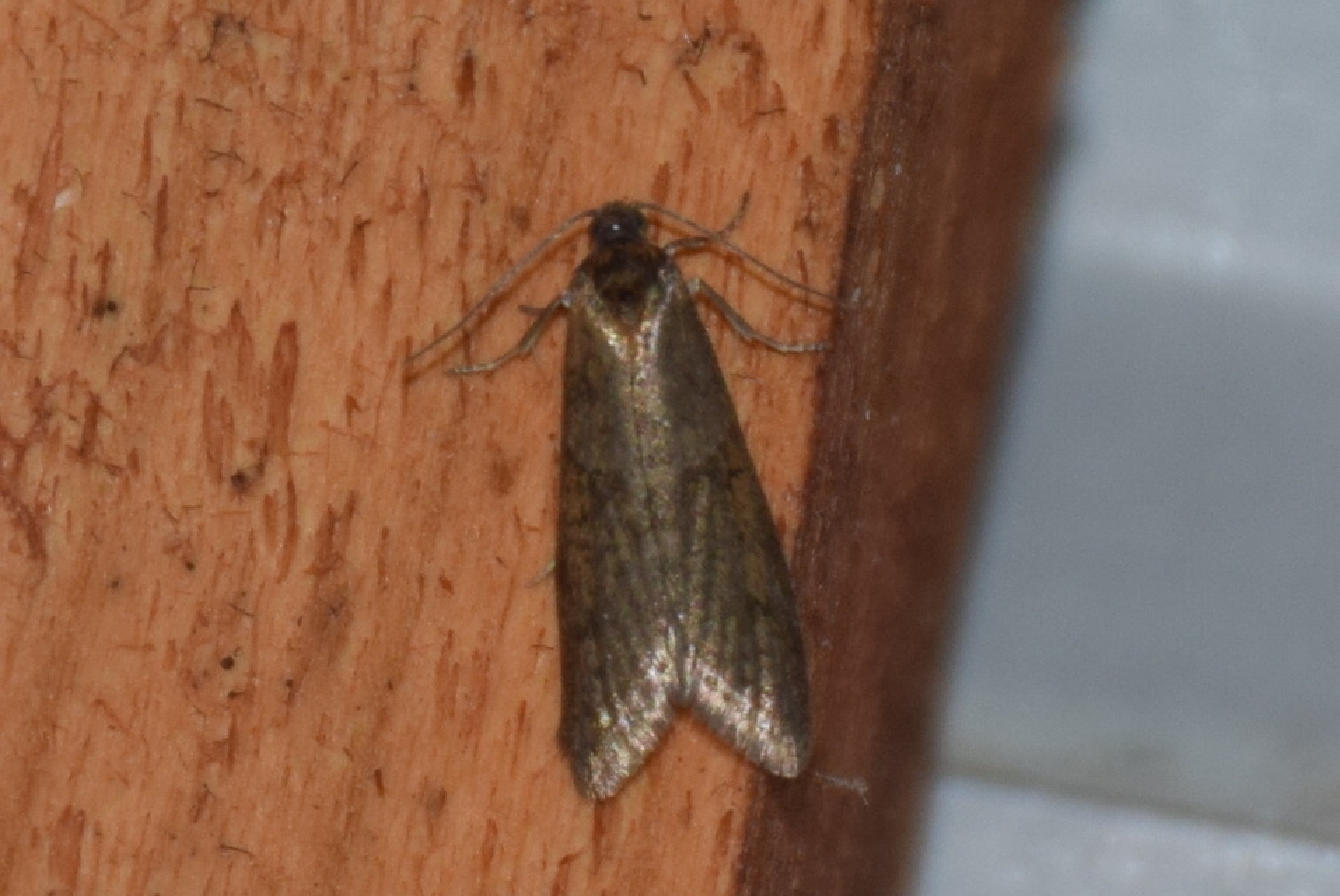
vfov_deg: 6.6
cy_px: 448
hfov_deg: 9.8
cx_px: 670
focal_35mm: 210
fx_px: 7824
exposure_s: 1/60
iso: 400
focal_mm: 140
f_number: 5.6
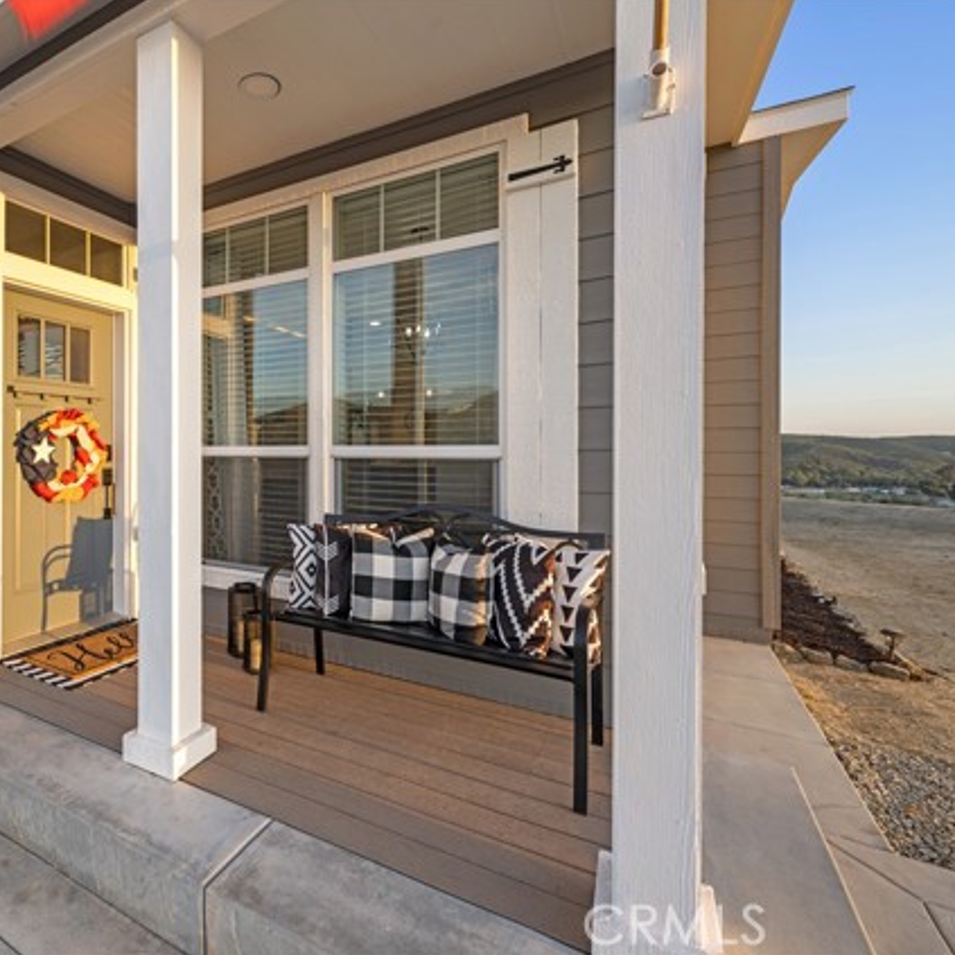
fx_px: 562
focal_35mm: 18
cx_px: 280
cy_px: 475
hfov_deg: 76.7
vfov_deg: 80.7
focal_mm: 14
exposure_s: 1/20
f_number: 8
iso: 100
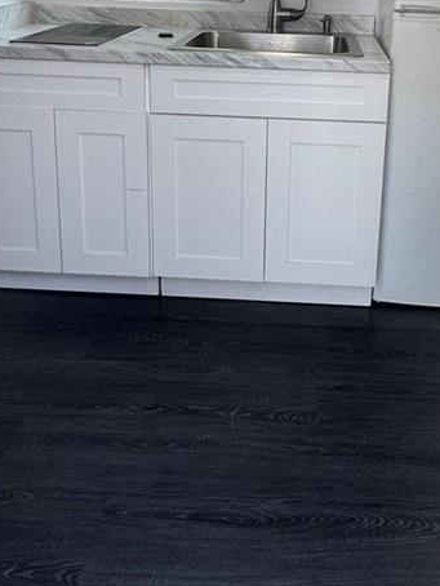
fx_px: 626
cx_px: 294
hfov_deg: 38.3
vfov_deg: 46.7
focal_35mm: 37
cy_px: 94
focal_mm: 2.22
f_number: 2.2
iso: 100
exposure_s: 1/99
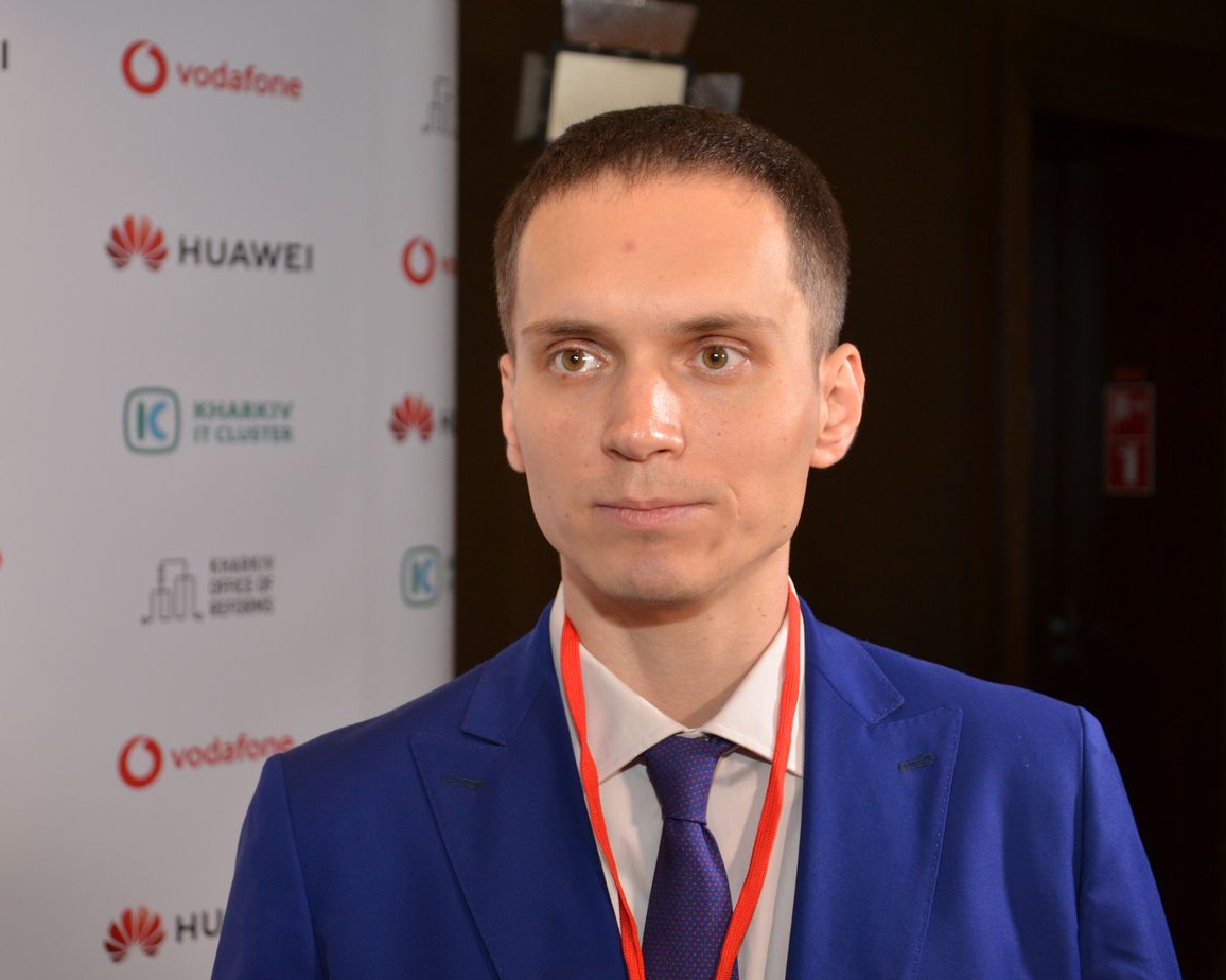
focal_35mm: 60
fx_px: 2161
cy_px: 489
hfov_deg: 31.7
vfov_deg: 25.6
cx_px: 585
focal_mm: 35
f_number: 4.5
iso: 800
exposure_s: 1/200
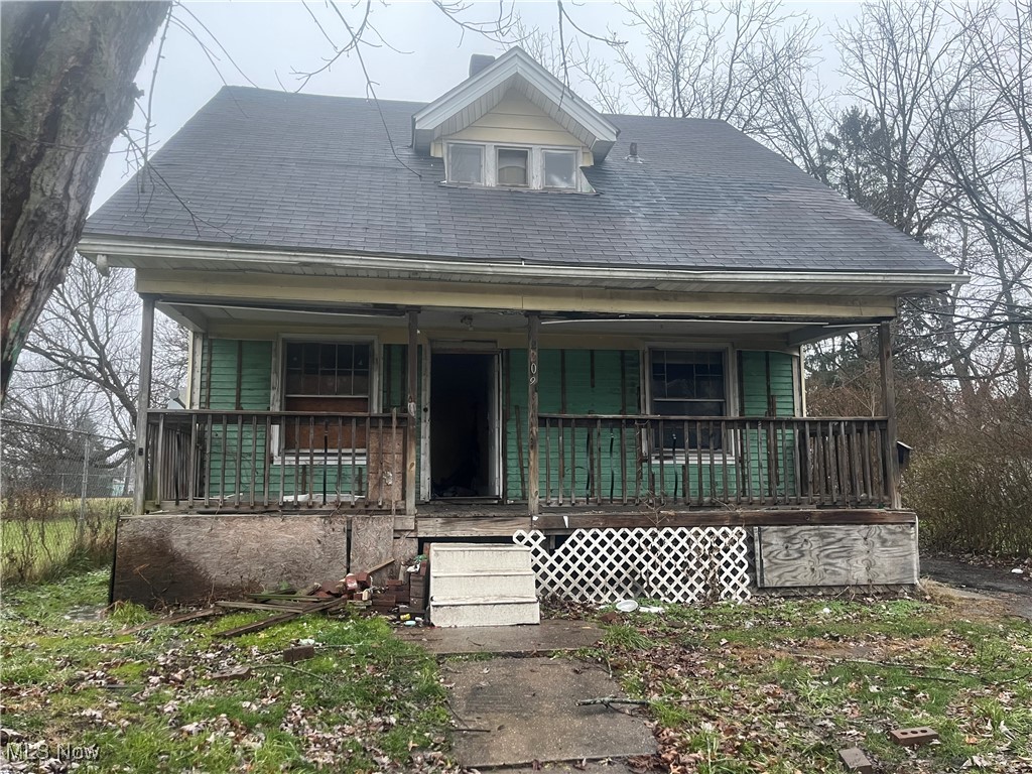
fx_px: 775
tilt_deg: +6.7
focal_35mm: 26
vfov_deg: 53.1
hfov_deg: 67.3
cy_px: 387
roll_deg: +0.7
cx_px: 516
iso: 200
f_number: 1.6
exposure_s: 1/60
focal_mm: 5.1
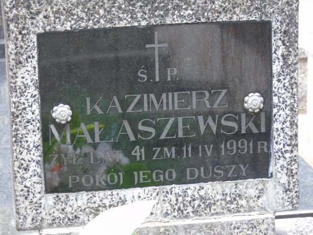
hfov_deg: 12.2
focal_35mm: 162
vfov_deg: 9.2
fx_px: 1465
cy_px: 118
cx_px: 156
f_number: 4.9
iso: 400
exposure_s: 1/100
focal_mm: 29
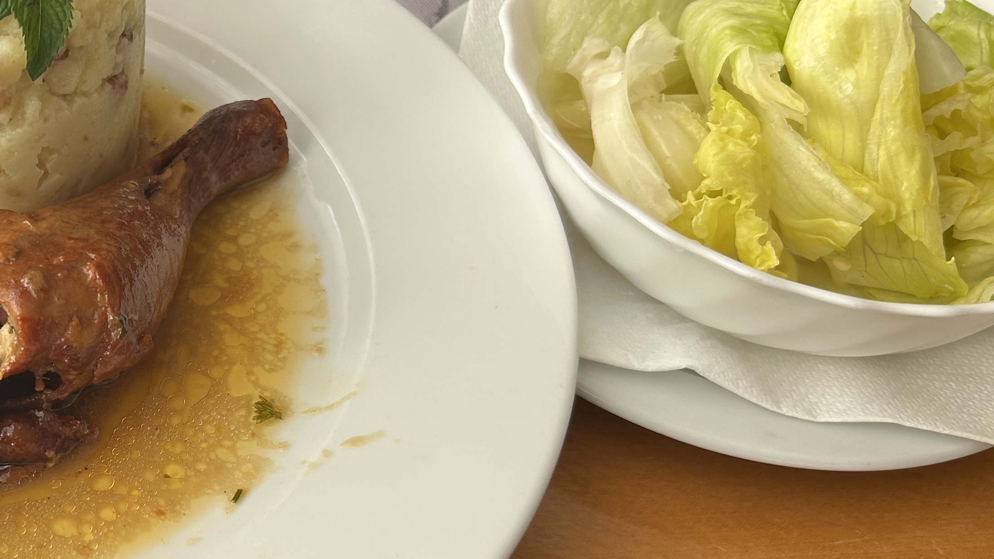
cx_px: 153
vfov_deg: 23.0
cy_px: 353
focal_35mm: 52
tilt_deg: -50.9
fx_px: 1370
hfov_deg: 37.9
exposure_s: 1/121
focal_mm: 5.7
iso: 40
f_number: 1.5
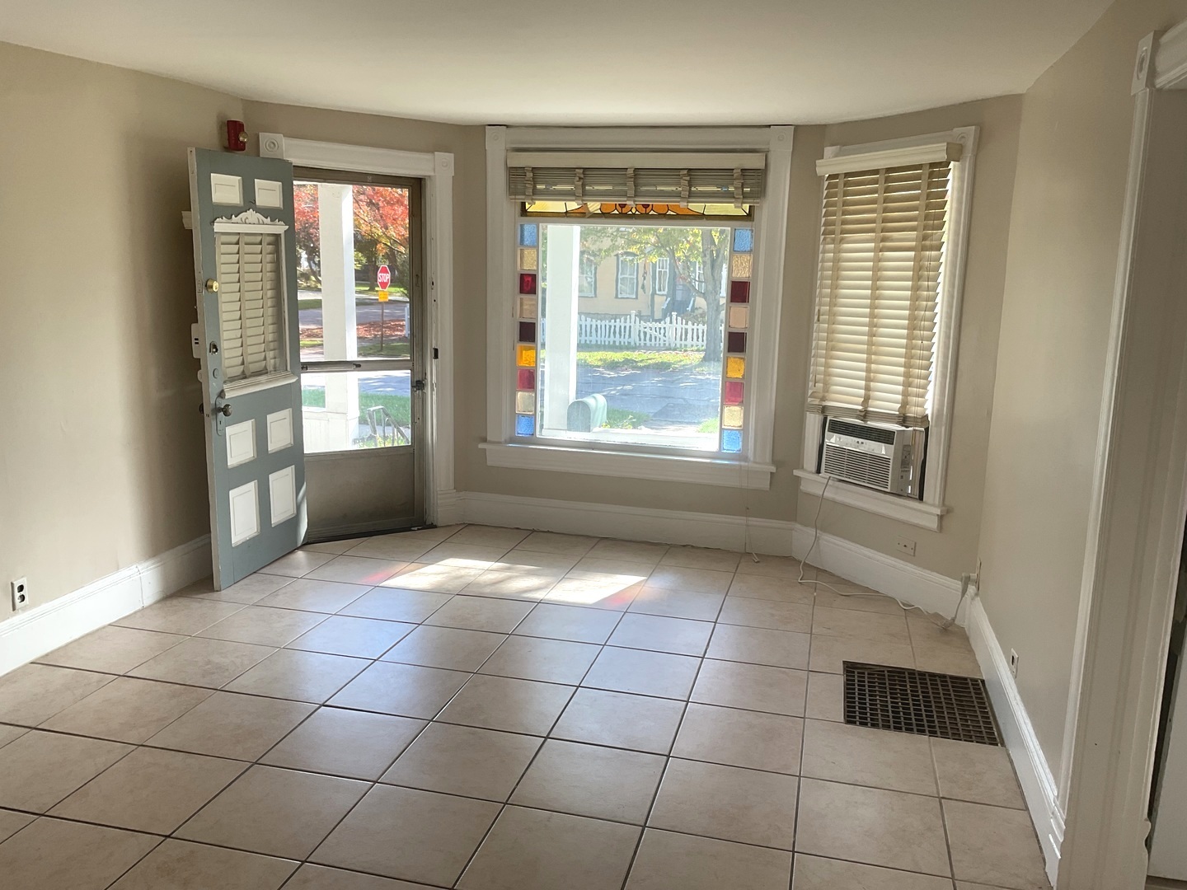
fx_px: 994
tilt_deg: -9.7
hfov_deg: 61.7
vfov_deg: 48.2
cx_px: 594
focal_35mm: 29
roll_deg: -0.7
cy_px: 445
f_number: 1.8
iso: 25
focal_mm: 3
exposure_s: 1/120
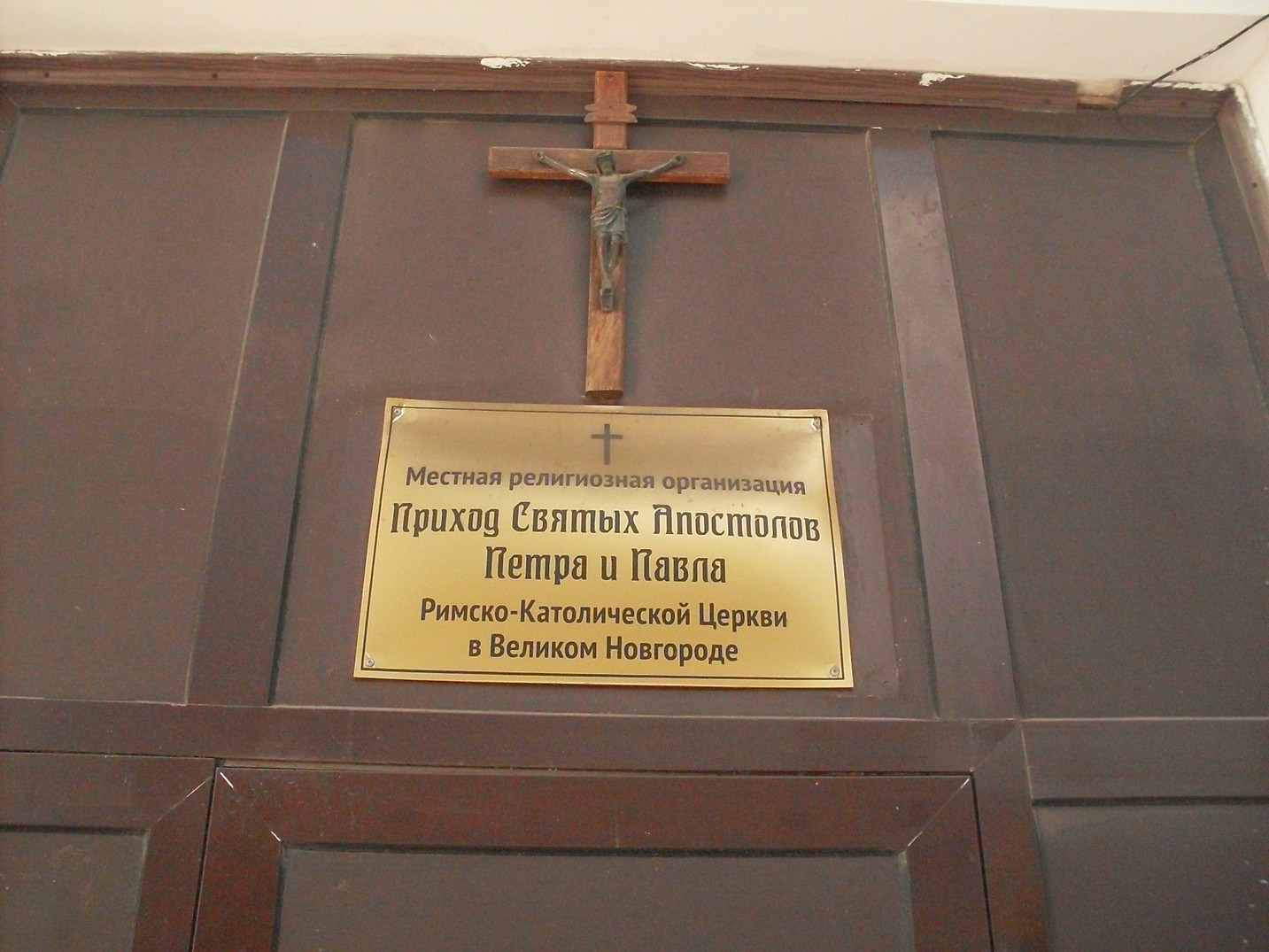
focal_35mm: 38
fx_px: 1393
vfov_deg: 37.7
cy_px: 476
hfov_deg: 49.0
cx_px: 634
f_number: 8.4
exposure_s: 1/250
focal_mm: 6.3
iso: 400
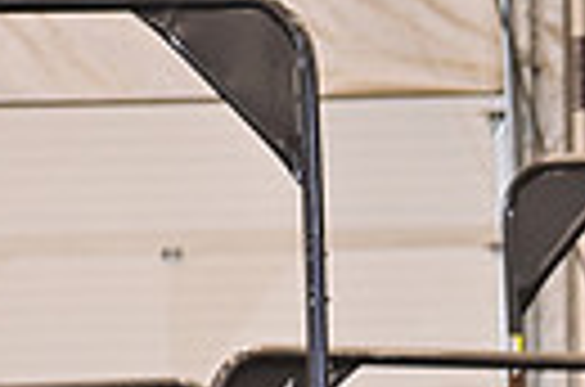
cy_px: 848
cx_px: 1170
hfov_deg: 2.3
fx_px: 14508
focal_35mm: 895
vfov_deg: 1.5
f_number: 3.5
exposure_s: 1/250
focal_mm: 200
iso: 1600
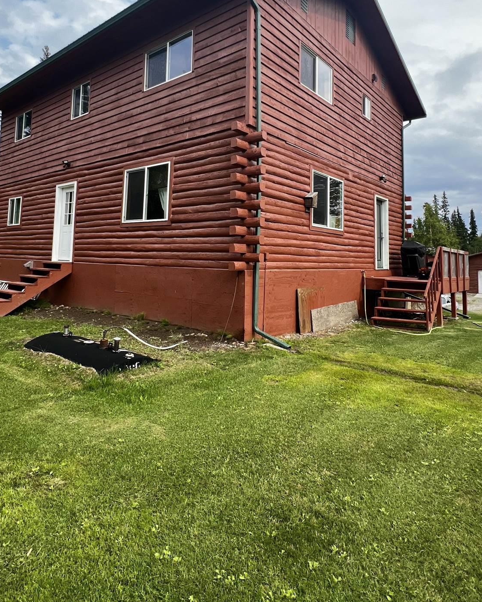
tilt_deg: +3.8
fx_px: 374
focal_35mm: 21
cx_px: 220
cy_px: 227
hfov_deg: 65.4
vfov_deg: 76.3
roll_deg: -1.7
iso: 32
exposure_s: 1/515
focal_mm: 1.57
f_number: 1.8
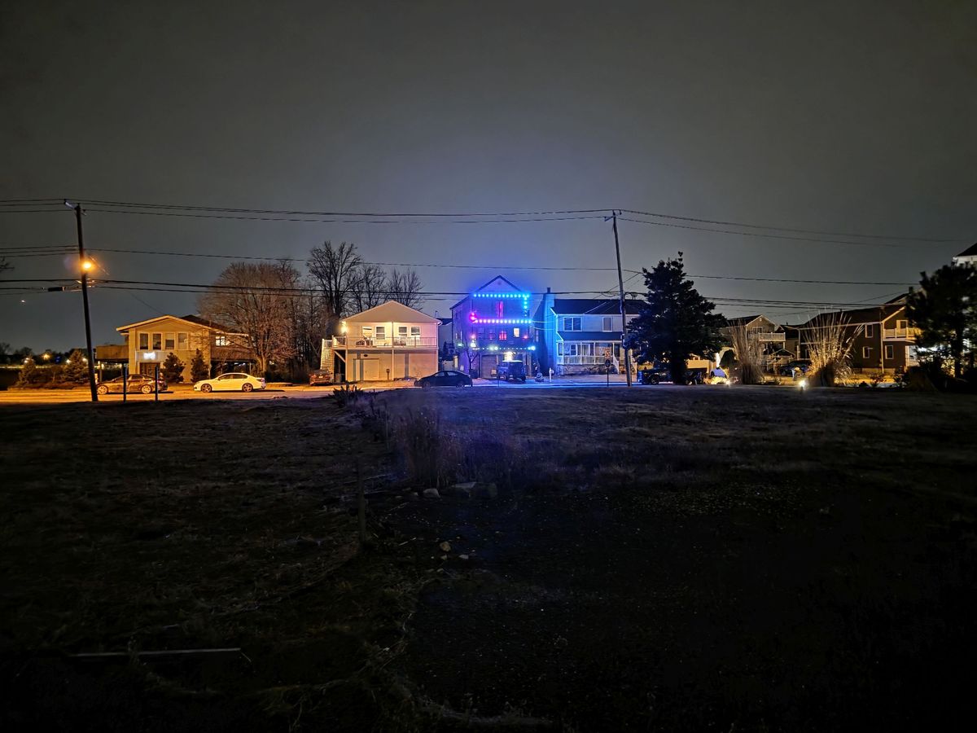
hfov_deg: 73.9
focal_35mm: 23
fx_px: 649
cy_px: 366
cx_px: 488
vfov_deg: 58.9
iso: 3200
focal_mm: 6.3
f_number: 1.7
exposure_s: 1/6.32
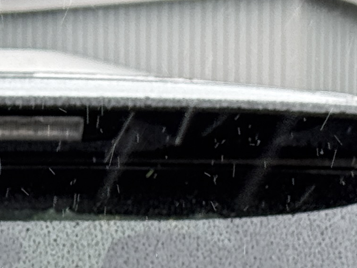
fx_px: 2640
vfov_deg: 5.6
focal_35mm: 256
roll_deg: +1.5
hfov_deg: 7.7
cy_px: 666
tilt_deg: -9.3
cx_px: -64
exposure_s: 1/196
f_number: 1.78
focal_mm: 6.76
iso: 100
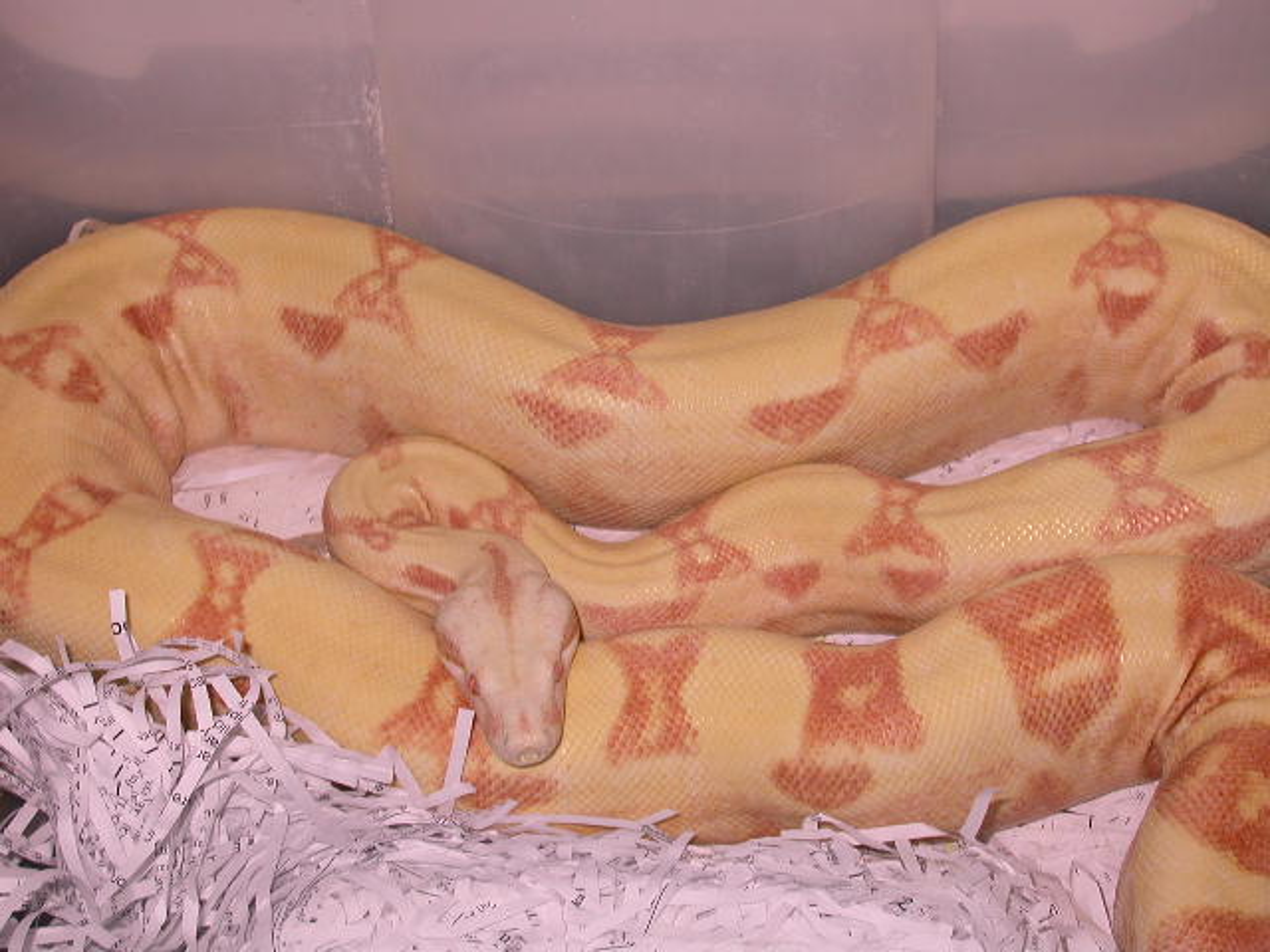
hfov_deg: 29.8
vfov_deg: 22.6
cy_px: 476
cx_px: 635
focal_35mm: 65
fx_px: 2385
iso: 100
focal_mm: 13.6
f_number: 3.2
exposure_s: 1/60.3
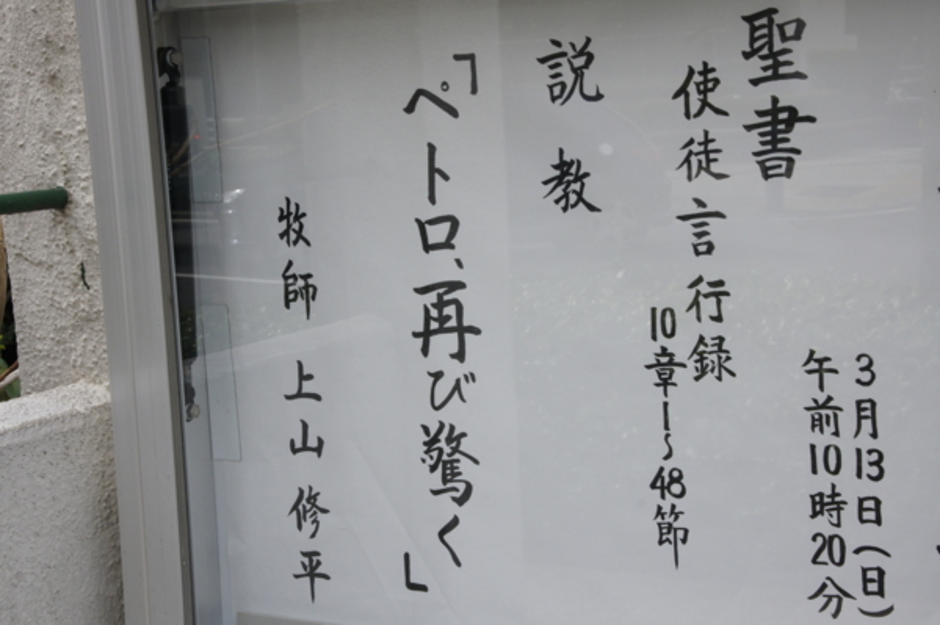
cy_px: 312
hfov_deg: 29.9
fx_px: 1761
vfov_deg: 20.1
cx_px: 470
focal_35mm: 68
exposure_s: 1/80
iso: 500
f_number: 16
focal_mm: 45
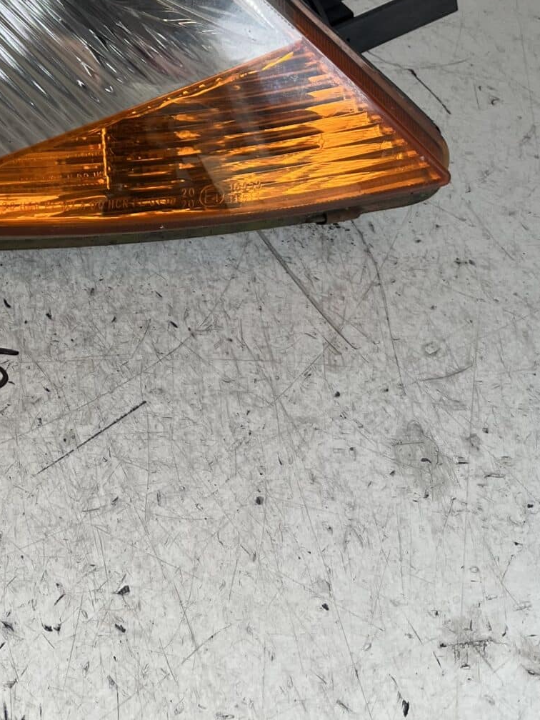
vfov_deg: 26.6
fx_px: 1373
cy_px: -109
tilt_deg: -41.6
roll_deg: +1.6
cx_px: -129
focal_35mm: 66
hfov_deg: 20.6
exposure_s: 1/340
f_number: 1.6
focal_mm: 5.1
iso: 50
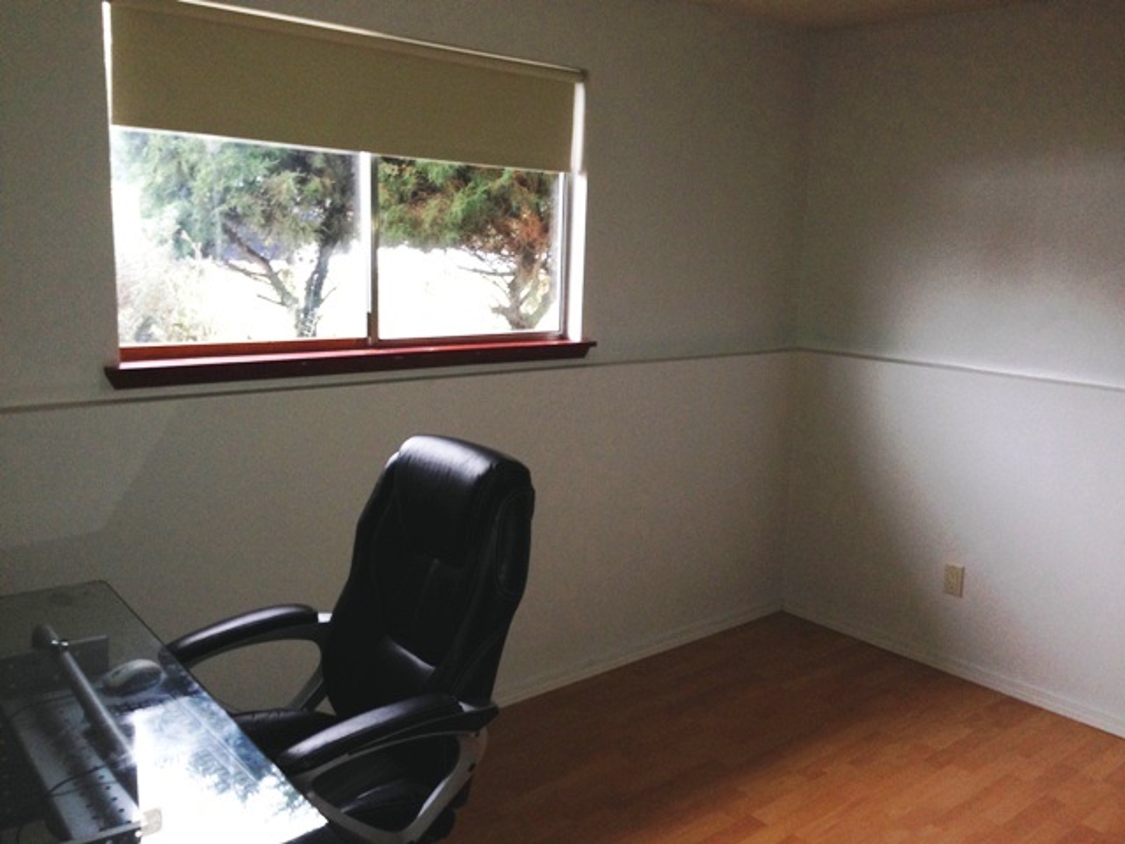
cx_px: 562
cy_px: 422
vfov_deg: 42.9
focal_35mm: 33
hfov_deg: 55.4
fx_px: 1072
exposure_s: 1/20
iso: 125
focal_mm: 4.12
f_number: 2.4
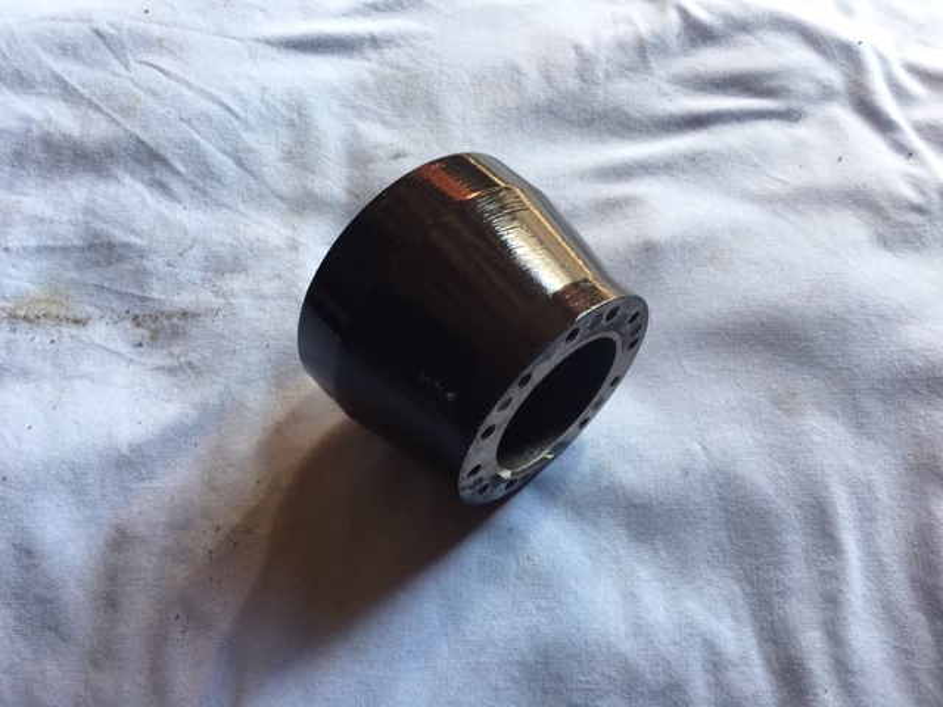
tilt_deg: -65.0
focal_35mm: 29
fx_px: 790
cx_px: 472
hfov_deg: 61.7
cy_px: 354
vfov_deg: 48.2
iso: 25
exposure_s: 1/50
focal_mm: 4.15
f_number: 2.2
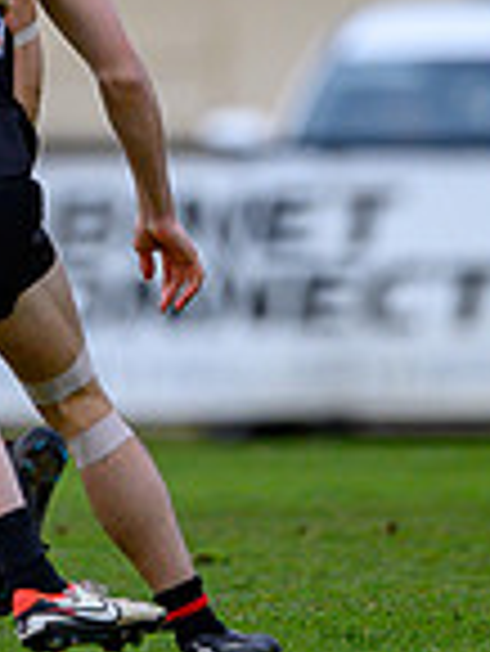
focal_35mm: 2564
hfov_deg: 0.6
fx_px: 48321
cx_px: -81
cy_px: -361
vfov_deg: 0.8
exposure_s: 1/1250
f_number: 4
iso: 1400
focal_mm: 500
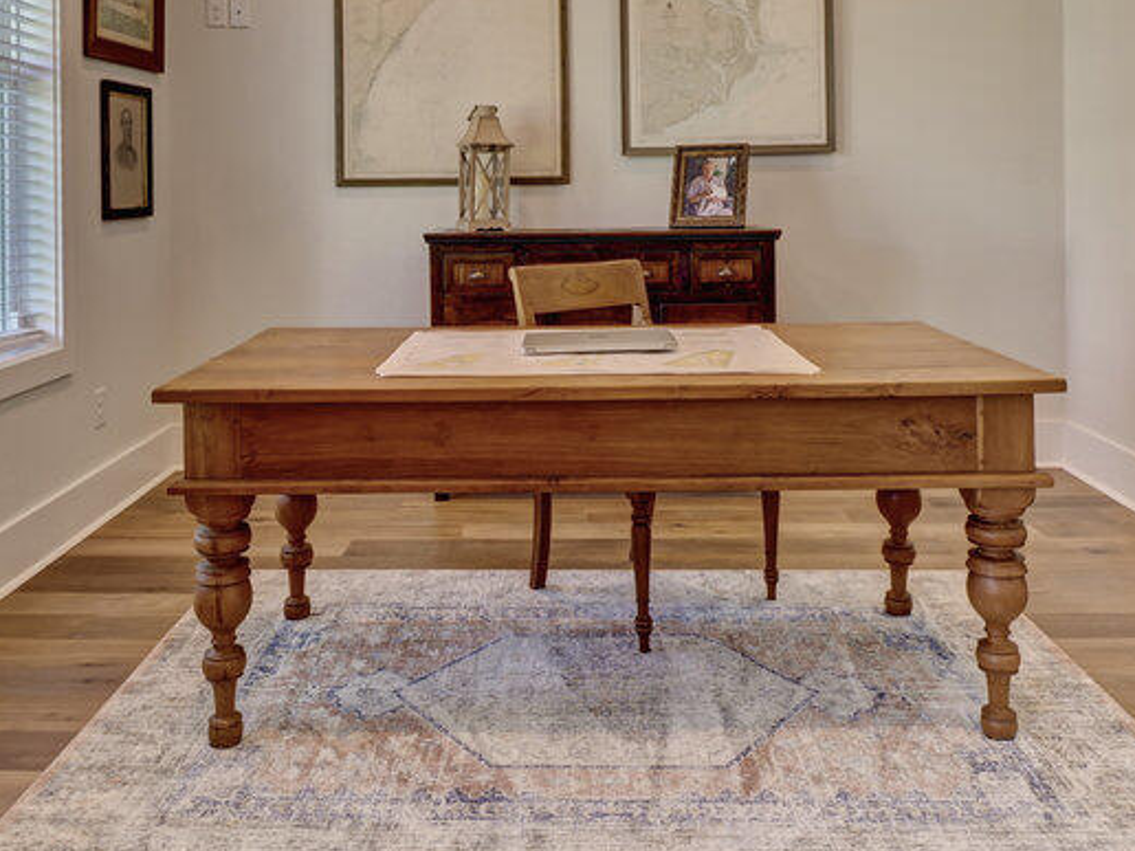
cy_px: 187
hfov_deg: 58.3
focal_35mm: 31
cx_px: 552
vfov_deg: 43.6
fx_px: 1016
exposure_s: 1/4
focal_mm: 8
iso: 200
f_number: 8
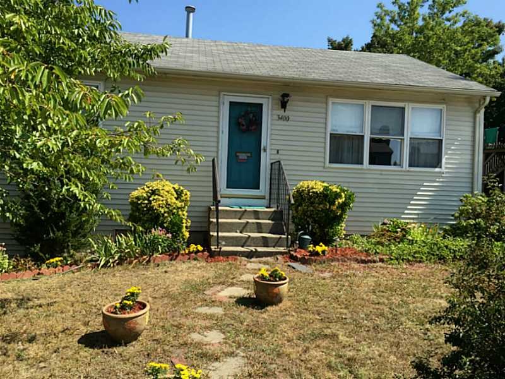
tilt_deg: +1.4
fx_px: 423
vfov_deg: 48.2
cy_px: 190
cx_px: 252
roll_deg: -3.3
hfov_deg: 61.7
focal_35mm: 29
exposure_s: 1/1199
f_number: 2.2
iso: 32
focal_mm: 4.15
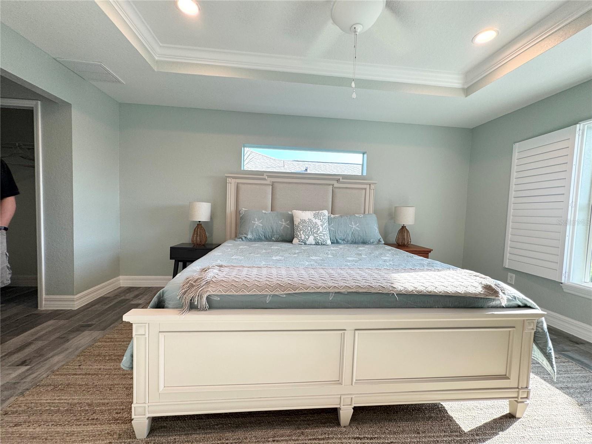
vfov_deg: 85.7
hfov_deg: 102.1
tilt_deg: -3.3
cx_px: 296
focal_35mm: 14
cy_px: 222
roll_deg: -2.1
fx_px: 239
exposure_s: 1/120
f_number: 2.2
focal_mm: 2.22
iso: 80
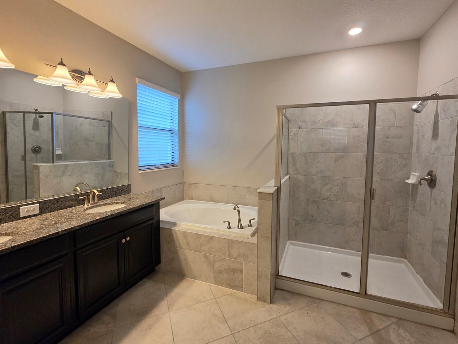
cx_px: 240
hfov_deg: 98.1
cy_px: 163
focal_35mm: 15
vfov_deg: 81.7
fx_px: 198
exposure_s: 1/120
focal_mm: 2.2
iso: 250
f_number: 1.9
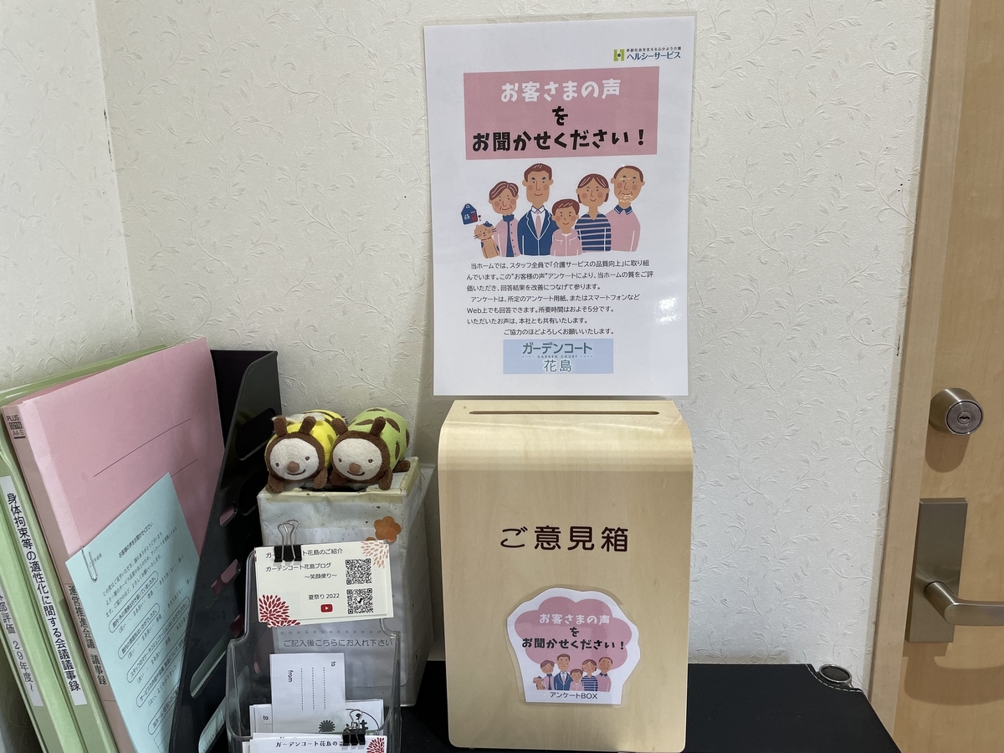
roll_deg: +0.9
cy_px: 376
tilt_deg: -13.3
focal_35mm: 26
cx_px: 502
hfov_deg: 67.3
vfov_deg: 53.1
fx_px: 754
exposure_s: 1/100
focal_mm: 4.2
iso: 100
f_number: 1.6
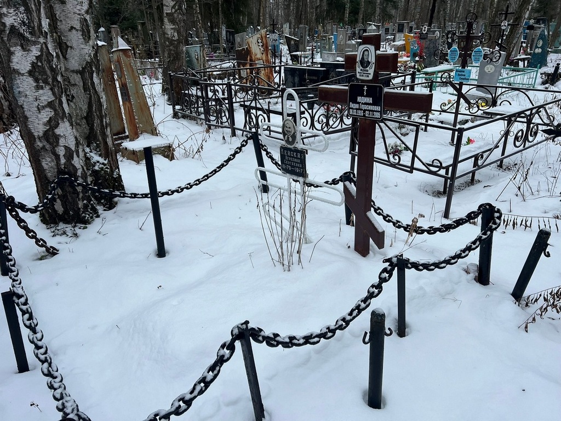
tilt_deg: -22.3
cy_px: 210
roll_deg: +1.8
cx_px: 280
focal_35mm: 26
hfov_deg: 67.3
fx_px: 421
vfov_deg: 53.1
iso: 100
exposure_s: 1/121
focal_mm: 5.7
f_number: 1.5
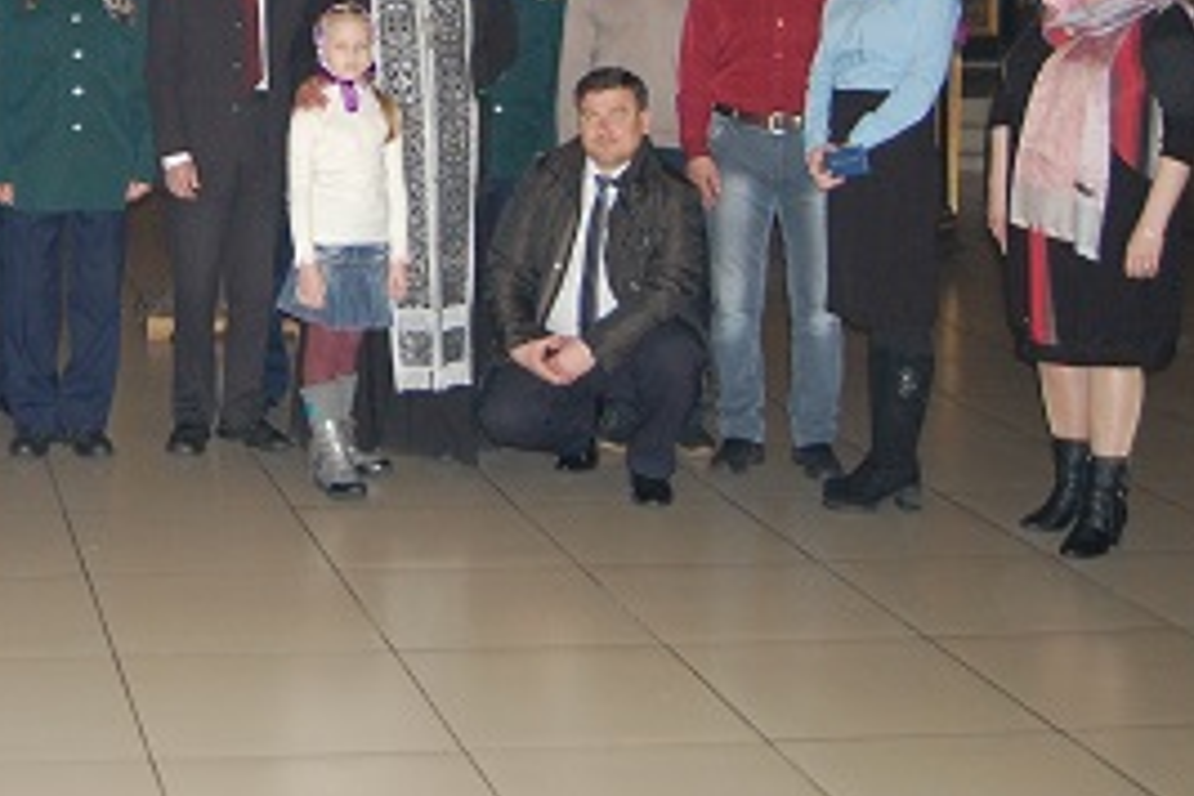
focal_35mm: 68
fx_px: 2262
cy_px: -110
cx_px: 40
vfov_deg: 19.0
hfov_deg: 28.0
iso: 720
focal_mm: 19
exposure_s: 1/60
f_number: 3.5
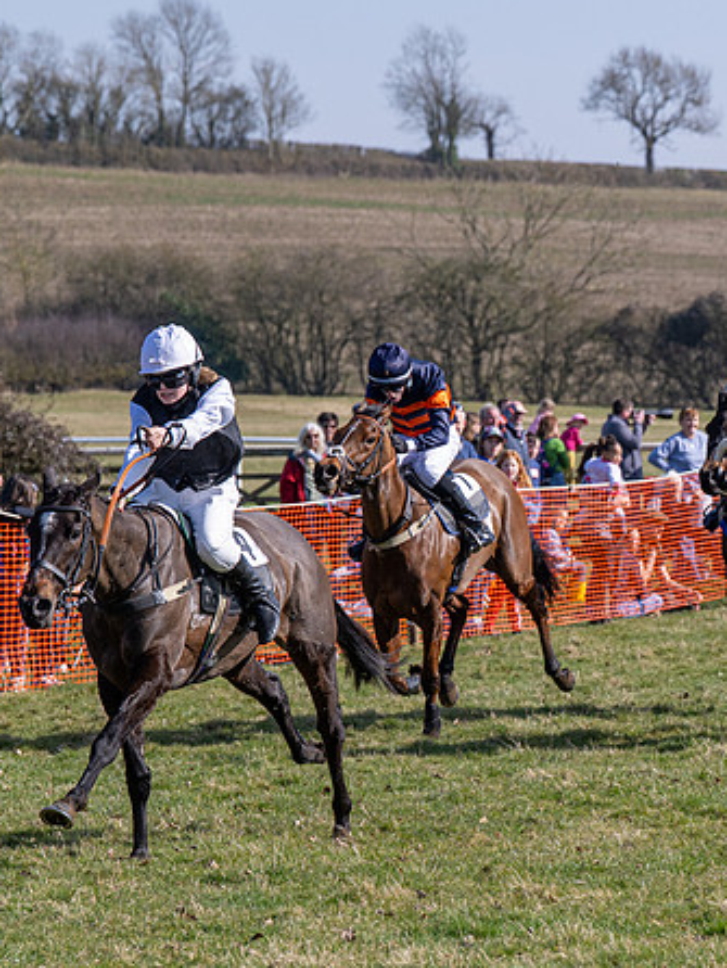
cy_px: 567
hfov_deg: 6.7
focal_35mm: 223
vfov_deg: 8.9
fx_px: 6239
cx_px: 364
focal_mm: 105
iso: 200
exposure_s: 1/1600
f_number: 5
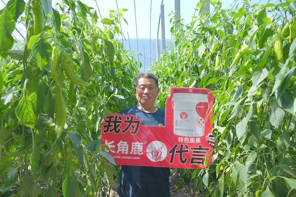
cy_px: 98
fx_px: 222
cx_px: 148
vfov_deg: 47.9
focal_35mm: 27
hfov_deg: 67.4
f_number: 4
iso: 320
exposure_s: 1/220
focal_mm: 18
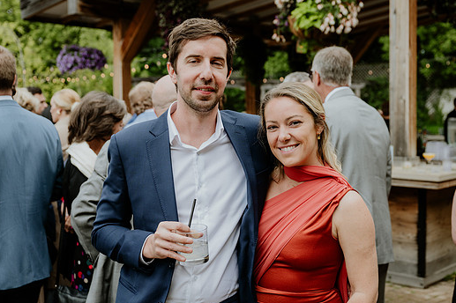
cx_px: 253
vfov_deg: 29.2
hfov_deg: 42.7
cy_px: 141
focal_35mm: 46
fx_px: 582
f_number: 3.5
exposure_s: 1/400
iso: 200
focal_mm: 41
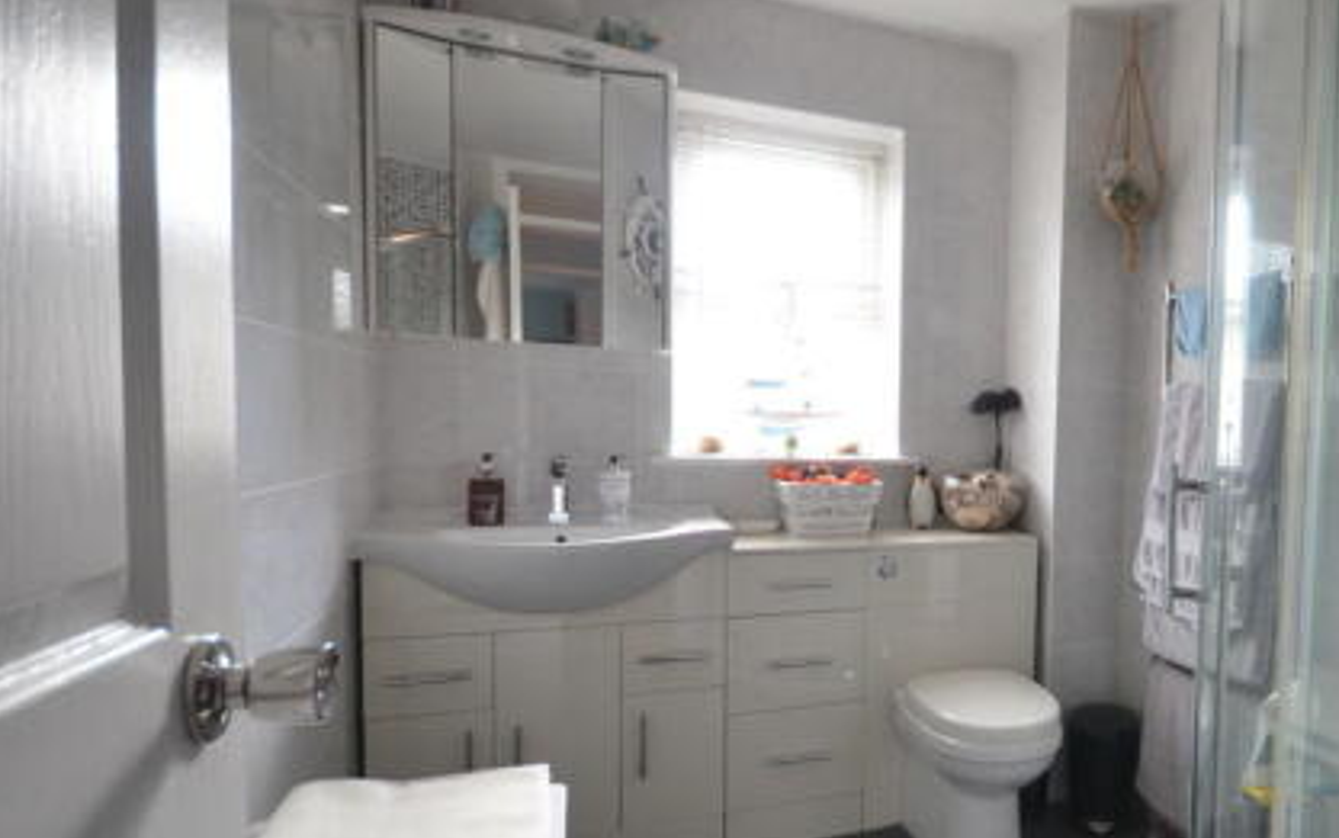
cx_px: 1037
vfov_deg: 50.9
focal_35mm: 24
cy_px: 482
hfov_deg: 68.8
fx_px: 876
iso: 900
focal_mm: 10
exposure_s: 1/30
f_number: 4
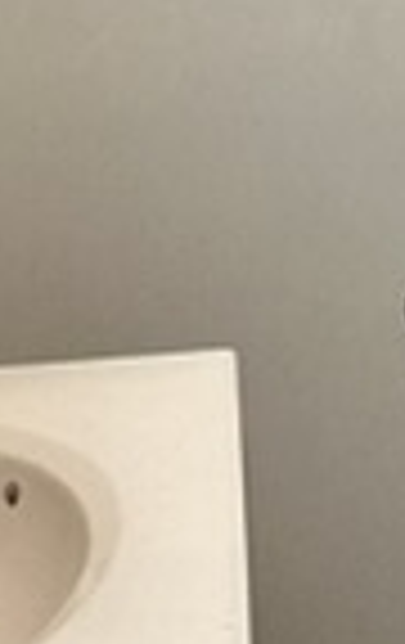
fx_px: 1863
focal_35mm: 106
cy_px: -54
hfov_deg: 11.9
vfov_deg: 18.9
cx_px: 572
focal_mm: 2.22
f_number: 2.2
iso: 125
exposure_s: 1/120
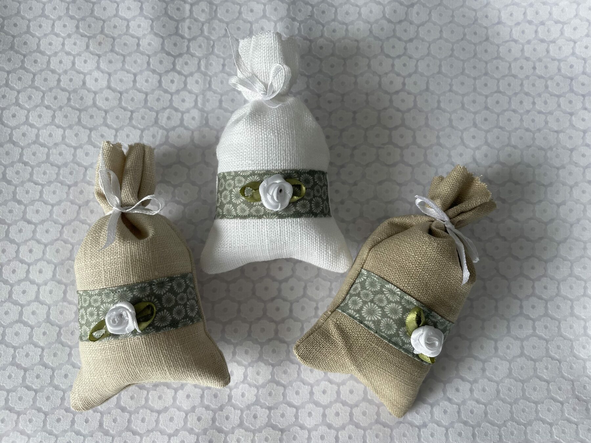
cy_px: 222
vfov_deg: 53.1
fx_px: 444
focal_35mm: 26
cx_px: 296
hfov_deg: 67.3
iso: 32
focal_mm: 4.2
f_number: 1.6
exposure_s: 1/424
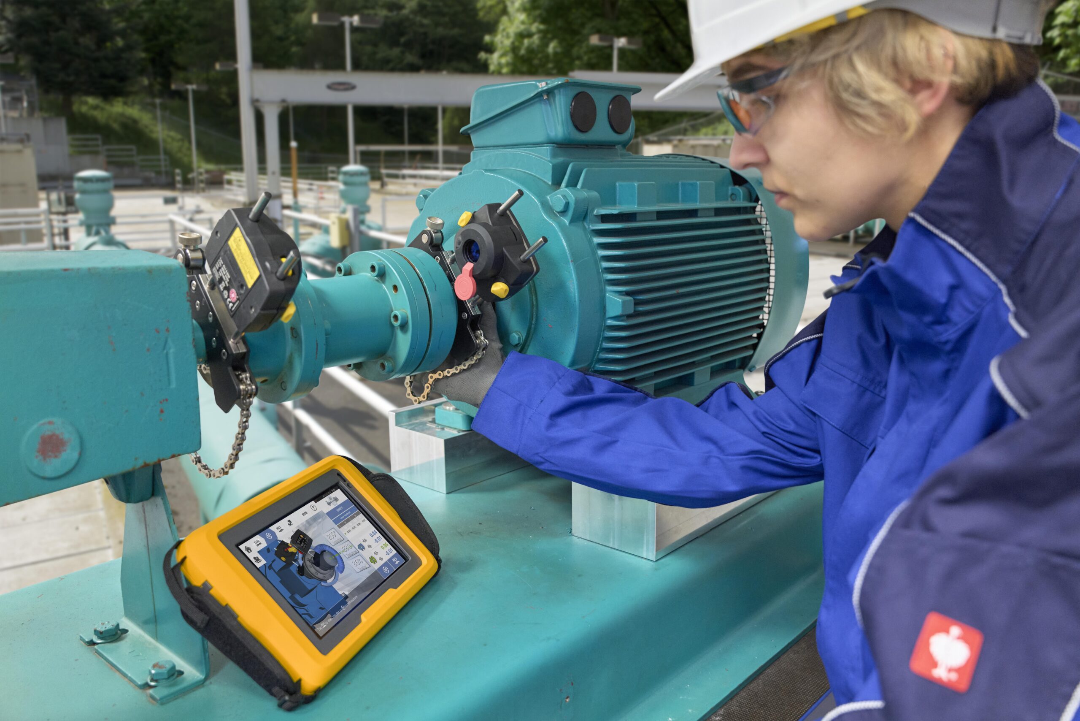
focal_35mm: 30
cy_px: 360
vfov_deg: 43.6
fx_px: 900
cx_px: 540
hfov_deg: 61.9
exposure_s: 1/100
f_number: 4
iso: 1600
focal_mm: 30
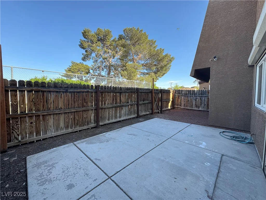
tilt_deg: -3.5
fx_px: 108
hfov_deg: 102.1
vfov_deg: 85.7
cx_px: 133
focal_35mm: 14
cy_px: 100
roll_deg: -0.9
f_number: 2.2
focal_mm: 2.22
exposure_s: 1/226
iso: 40
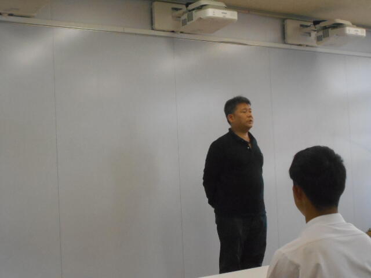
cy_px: 139
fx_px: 622
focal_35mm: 58
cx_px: 186
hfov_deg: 33.2
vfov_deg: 25.2
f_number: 4.9
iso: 800
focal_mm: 10
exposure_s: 1/160
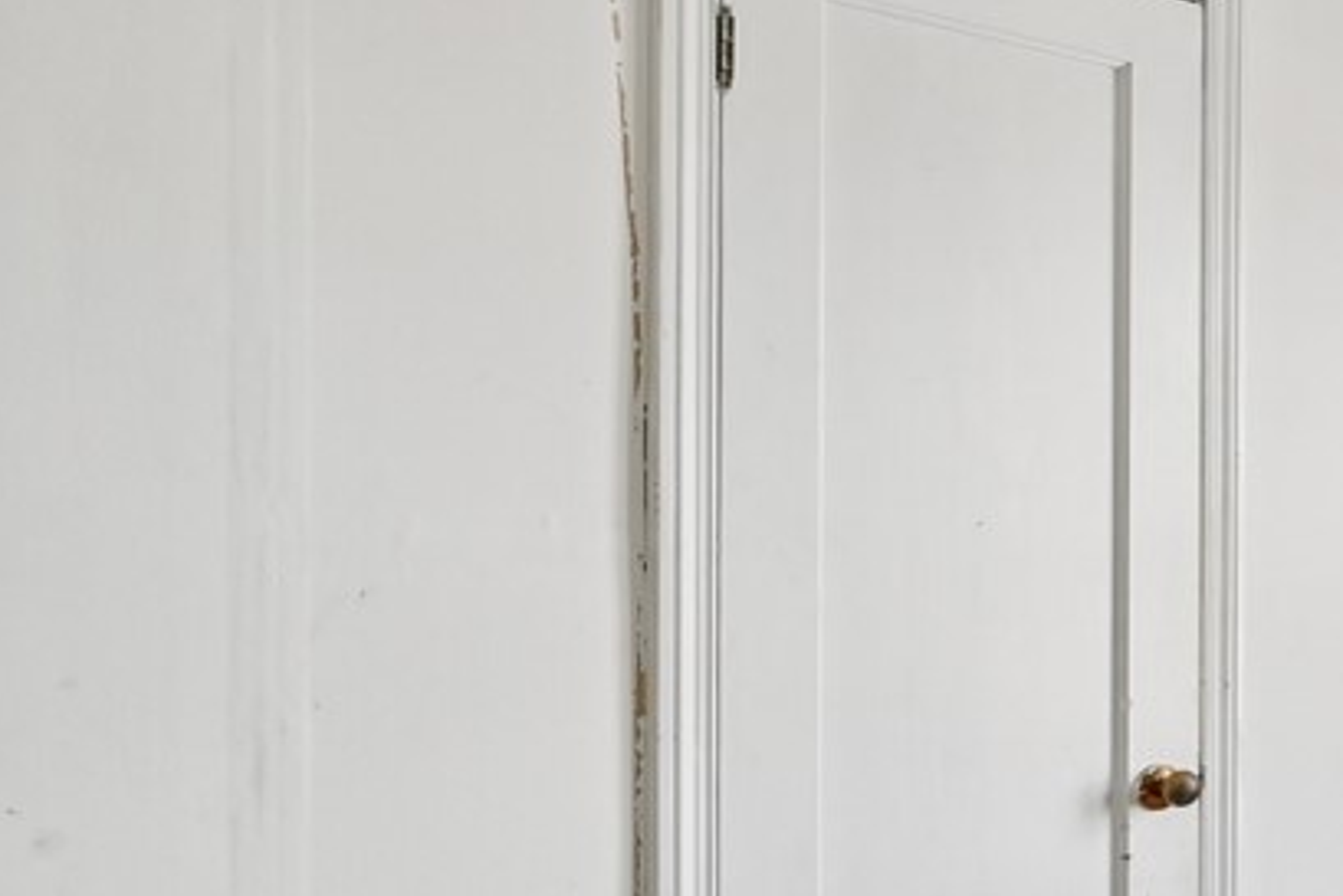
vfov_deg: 23.3
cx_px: 2730
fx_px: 2164
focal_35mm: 58
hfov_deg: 18.9
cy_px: 579
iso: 320
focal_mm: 14
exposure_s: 1/40
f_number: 8
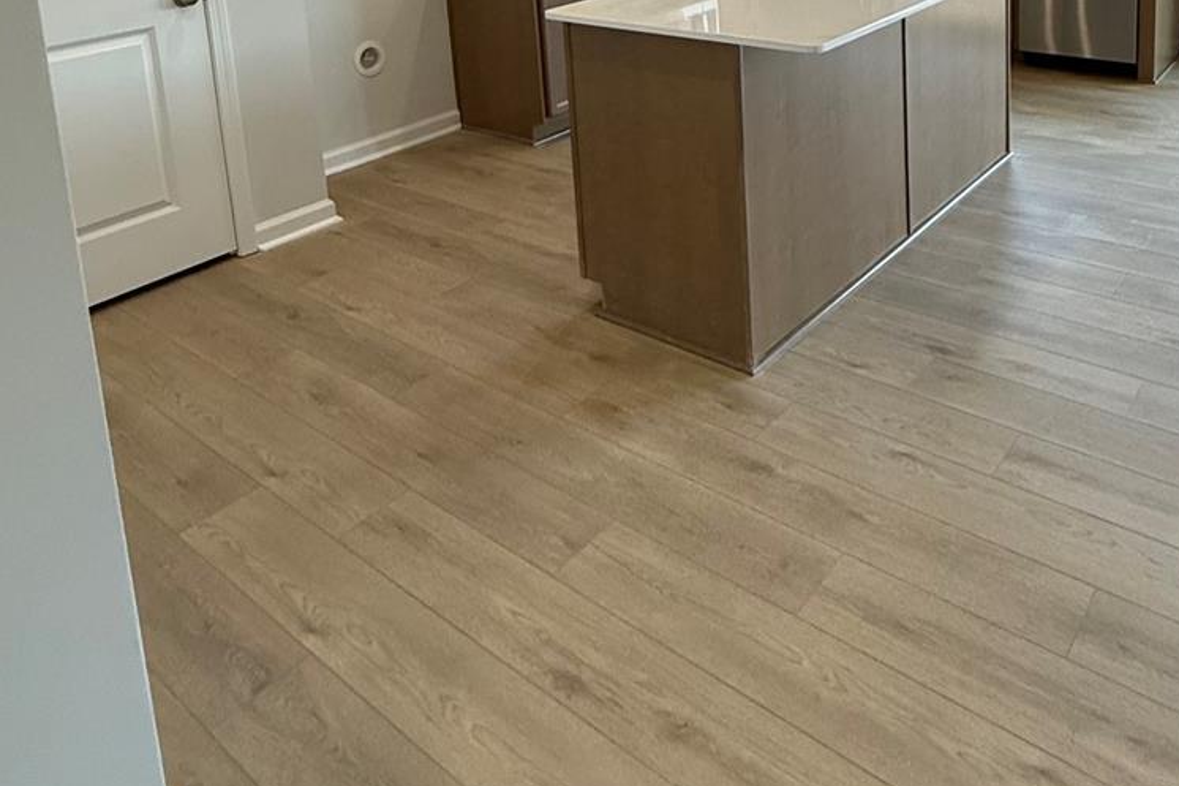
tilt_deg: -8.6
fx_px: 982
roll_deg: +1.7
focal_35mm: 30
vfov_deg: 38.0
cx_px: 721
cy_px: -27
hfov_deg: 61.3
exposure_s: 1/120
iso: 200
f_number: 2.2
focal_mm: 2.22
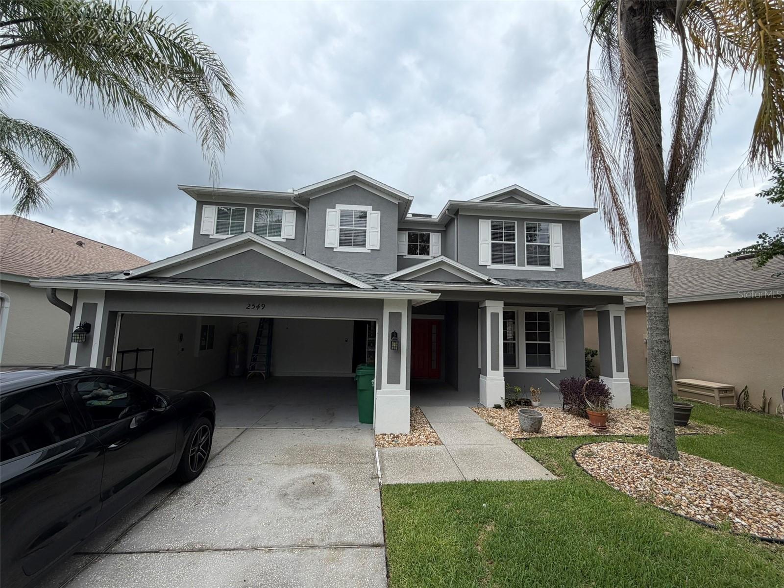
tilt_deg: +6.2
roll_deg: -0.7
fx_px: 317
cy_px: 294
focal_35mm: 14
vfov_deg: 85.7
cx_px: 392
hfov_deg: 102.1
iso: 32
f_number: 2.2
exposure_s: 1/770
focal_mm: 2.22
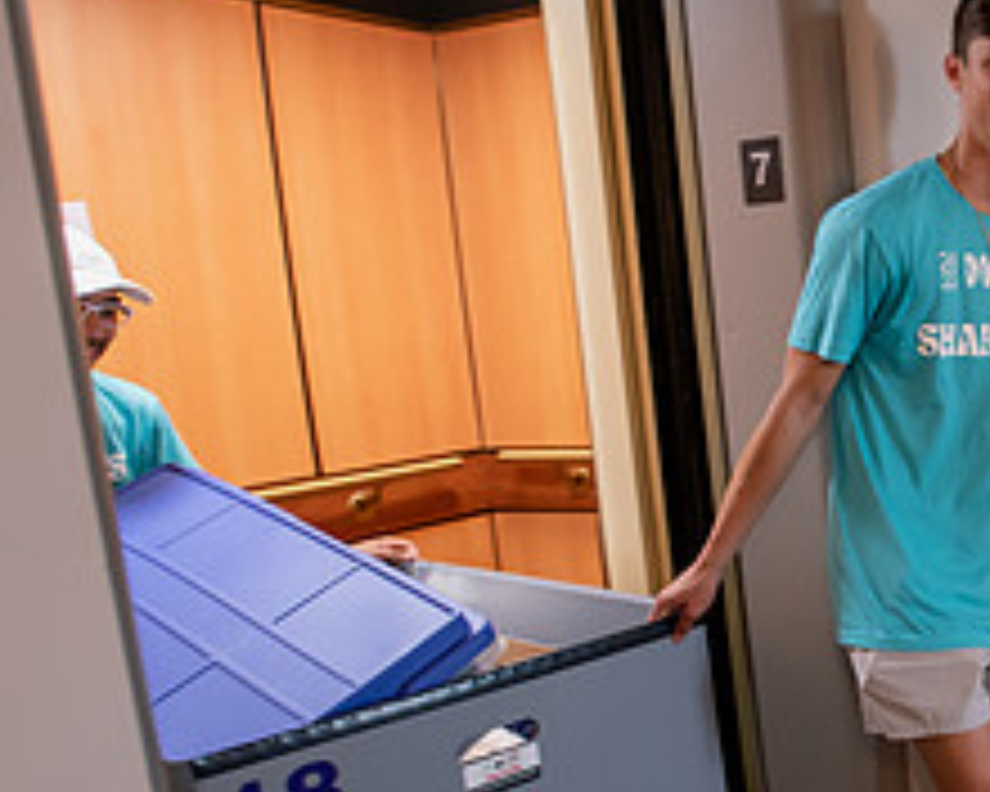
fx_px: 1231
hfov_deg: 36.2
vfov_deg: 35.5
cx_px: 1125
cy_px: 484
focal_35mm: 42
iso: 500
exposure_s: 1/60
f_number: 3.5
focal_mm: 17
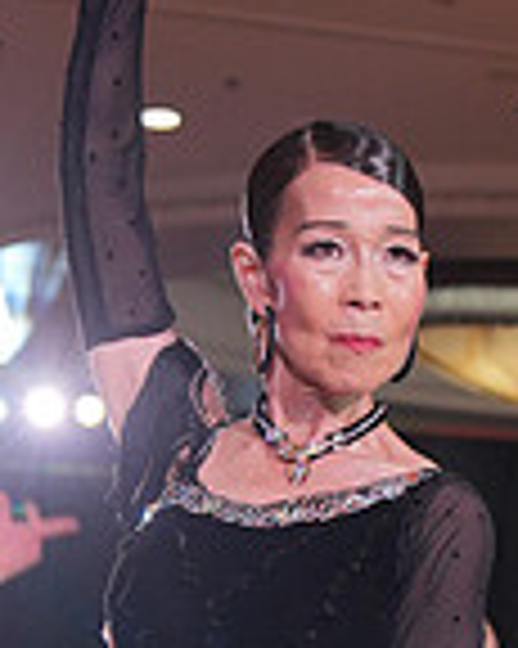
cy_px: 922
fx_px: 3491
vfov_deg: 10.3
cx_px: 466
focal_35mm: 182
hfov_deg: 8.5
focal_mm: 48
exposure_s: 1/500
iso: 1250
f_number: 4
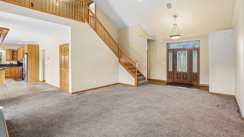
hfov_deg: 95.9
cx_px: 120
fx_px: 110
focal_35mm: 17
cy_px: 60
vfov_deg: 63.7
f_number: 9
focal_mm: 16
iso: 400
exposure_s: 1/5
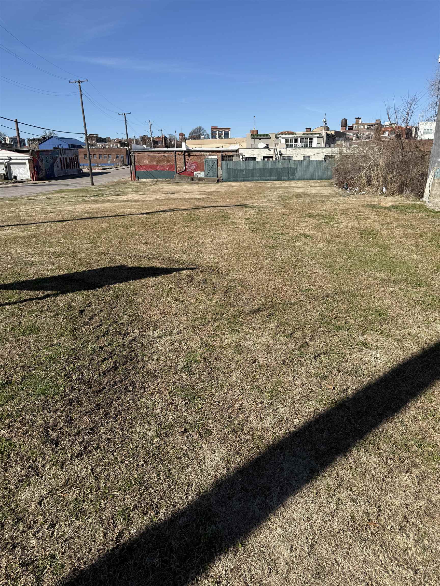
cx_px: 220
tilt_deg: -17.8
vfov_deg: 71.6
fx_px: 407
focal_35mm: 24
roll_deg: +0.0
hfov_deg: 56.8
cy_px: 293
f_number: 1.78
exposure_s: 1/5714
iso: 80
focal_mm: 6.76
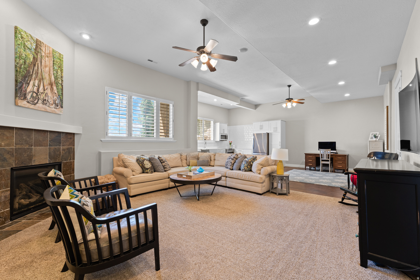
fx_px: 175
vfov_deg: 77.3
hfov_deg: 100.4
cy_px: 140
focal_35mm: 15
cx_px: 210
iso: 320
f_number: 9
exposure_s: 1/1.67
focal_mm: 10
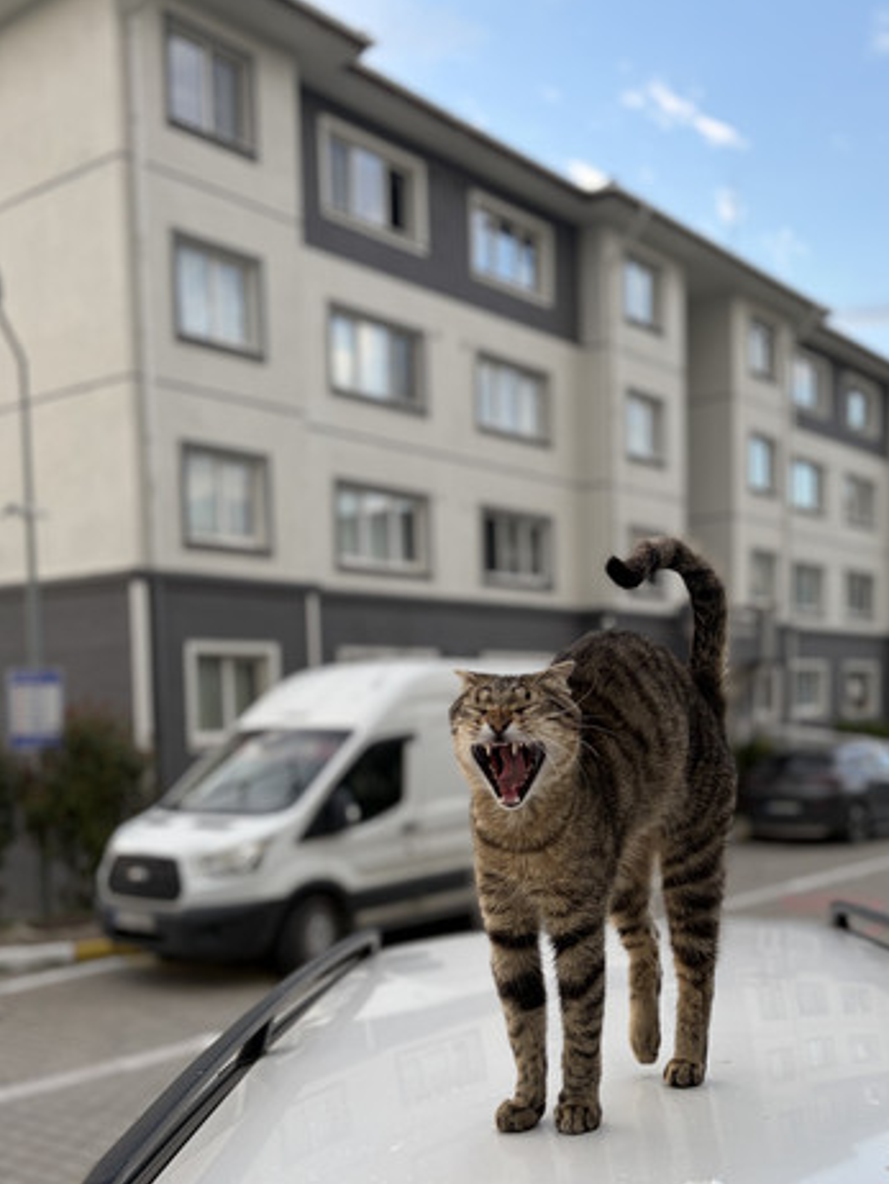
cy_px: 794
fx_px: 1232
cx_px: 571
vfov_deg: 50.4
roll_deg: +1.2
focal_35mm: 36
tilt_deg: -3.7
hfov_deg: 39.3
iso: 50
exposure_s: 1/384
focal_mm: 5.96
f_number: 1.6
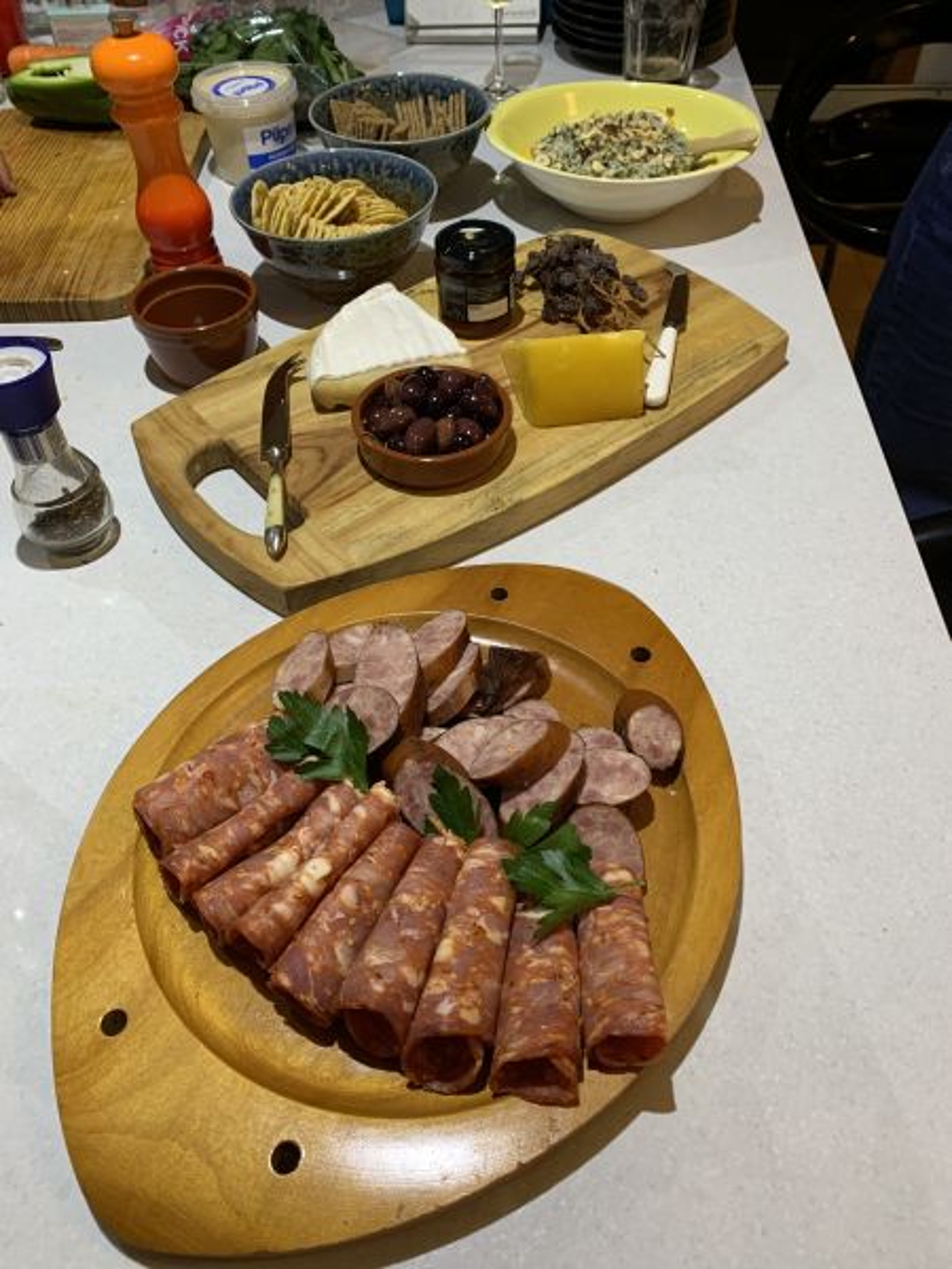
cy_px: 634
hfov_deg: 53.1
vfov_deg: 67.3
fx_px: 953
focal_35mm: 26
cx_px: 476
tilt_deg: -46.9
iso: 160
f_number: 1.8
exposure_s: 1/50
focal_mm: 4.25
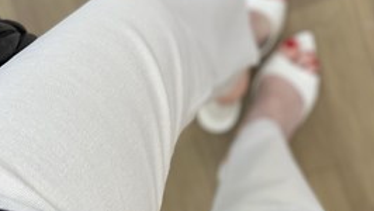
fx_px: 873
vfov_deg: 13.8
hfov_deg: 24.2
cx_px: 195
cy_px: 140
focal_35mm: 88
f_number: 2
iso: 100
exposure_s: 1/100
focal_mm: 6
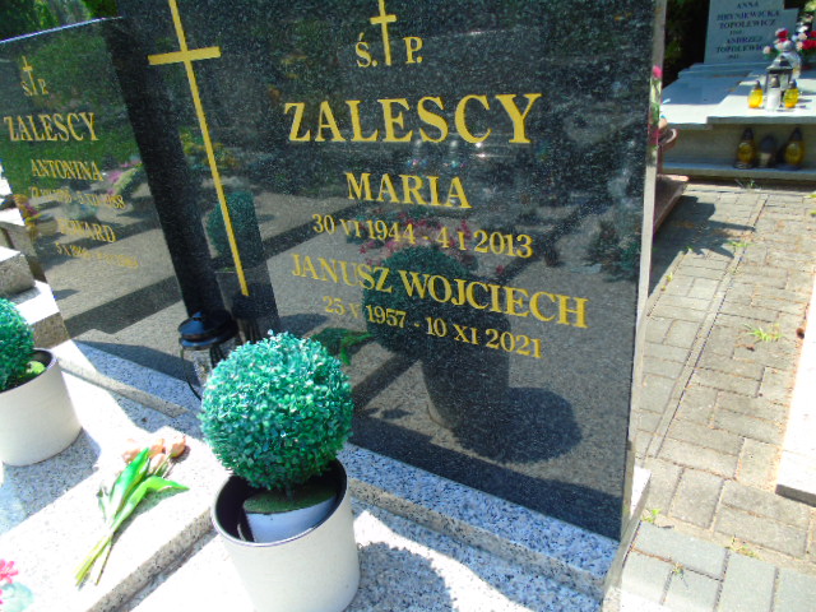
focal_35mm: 25
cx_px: 408
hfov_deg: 69.4
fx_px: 589
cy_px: 306
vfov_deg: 54.9
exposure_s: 1/320
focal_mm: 4.4
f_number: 3.4
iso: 80
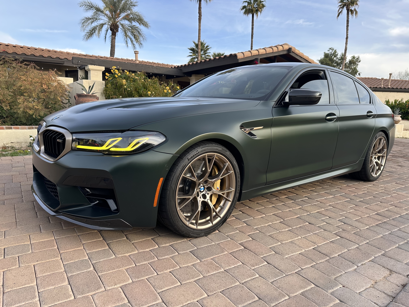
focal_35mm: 24
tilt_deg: -8.8
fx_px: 284
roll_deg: -2.1
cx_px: 204
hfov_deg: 71.6
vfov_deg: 56.8
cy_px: 154
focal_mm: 6.86
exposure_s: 1/803
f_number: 1.78
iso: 80
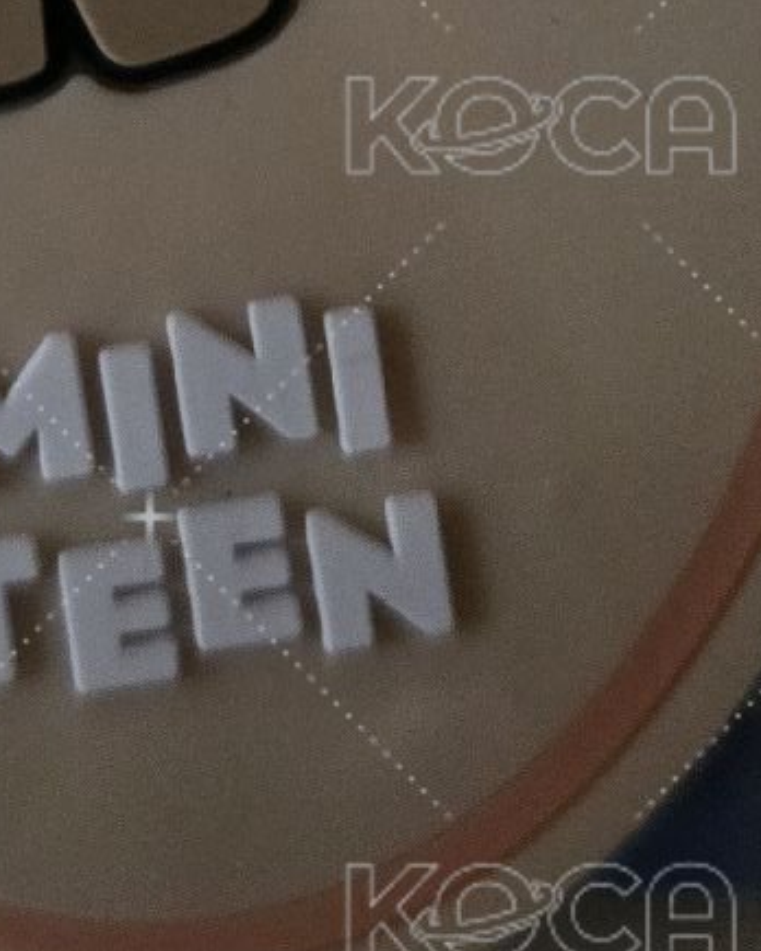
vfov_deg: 17.2
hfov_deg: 15.4
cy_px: -533
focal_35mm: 99
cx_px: 149
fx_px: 2787
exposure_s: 1/60
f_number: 1.7
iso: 1600
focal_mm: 6.3
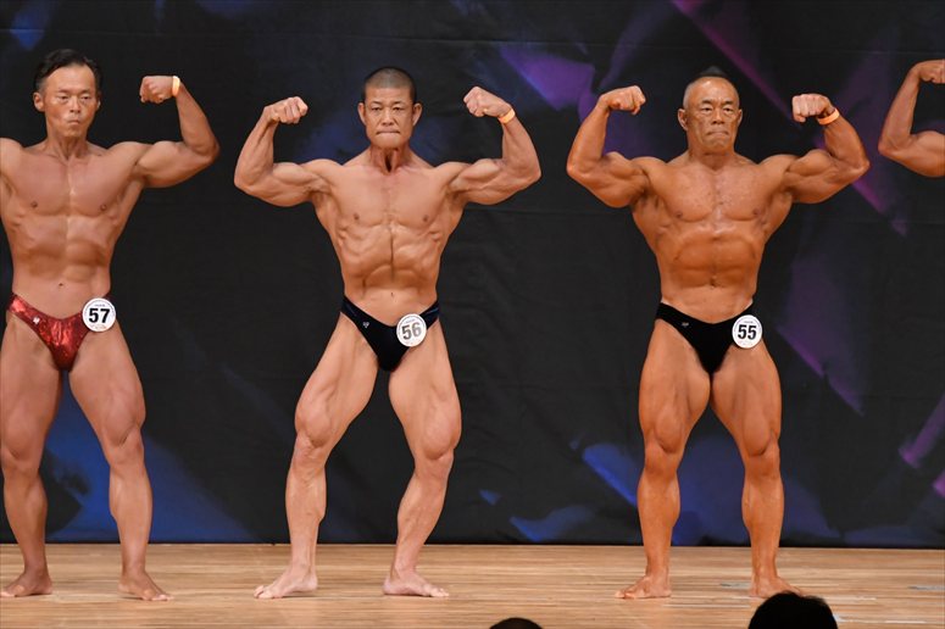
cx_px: 472
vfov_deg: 4.8
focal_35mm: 285
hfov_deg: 7.2
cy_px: 314
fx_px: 7478
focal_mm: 190
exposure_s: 1/400
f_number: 5.6
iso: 4500
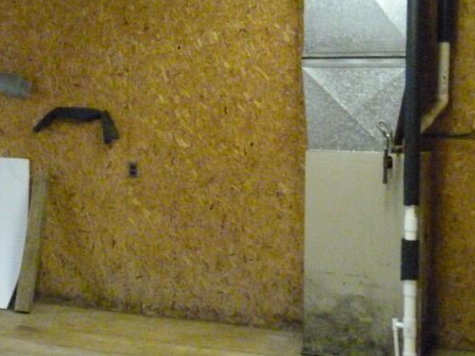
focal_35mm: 66
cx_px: 6
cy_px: 108
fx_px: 906
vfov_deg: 22.1
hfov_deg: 27.8
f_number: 3
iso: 1000
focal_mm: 5.9
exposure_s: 1/15
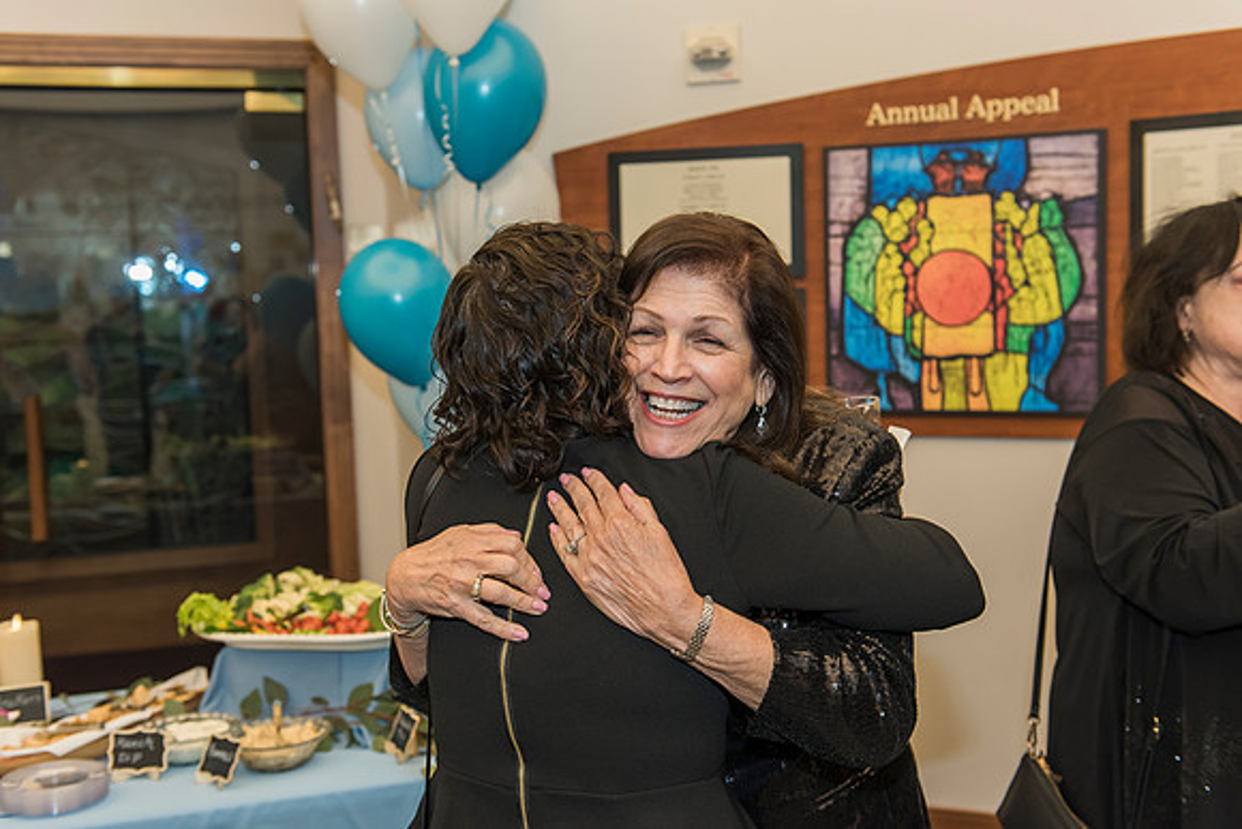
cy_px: 414
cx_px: 621
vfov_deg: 33.4
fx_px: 1380
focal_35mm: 40
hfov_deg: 48.4
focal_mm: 40
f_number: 4
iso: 1250
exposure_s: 1/100
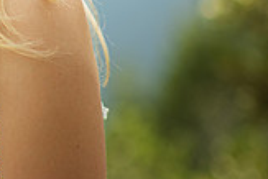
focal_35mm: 302
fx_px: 2250
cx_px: -164
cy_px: -131
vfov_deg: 4.5
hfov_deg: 6.7
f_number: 2.2
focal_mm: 85
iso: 200
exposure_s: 1/1250
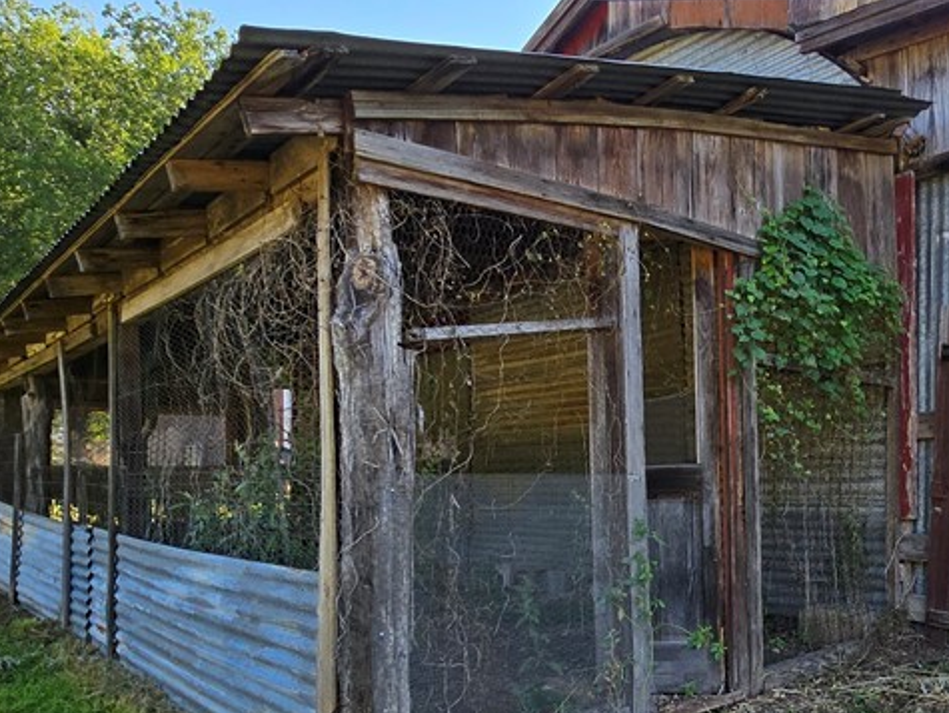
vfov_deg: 49.0
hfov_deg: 59.7
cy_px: 471
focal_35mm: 28
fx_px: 768
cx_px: 723
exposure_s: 1/703
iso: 50
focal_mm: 2.2
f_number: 2.2
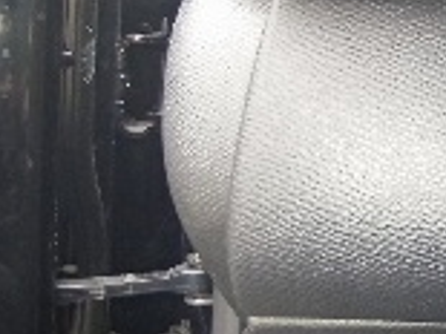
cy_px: 115
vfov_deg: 33.3
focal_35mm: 43
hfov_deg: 32.9
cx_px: 575
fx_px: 554
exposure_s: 1/50
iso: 165
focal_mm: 1.65
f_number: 2.2
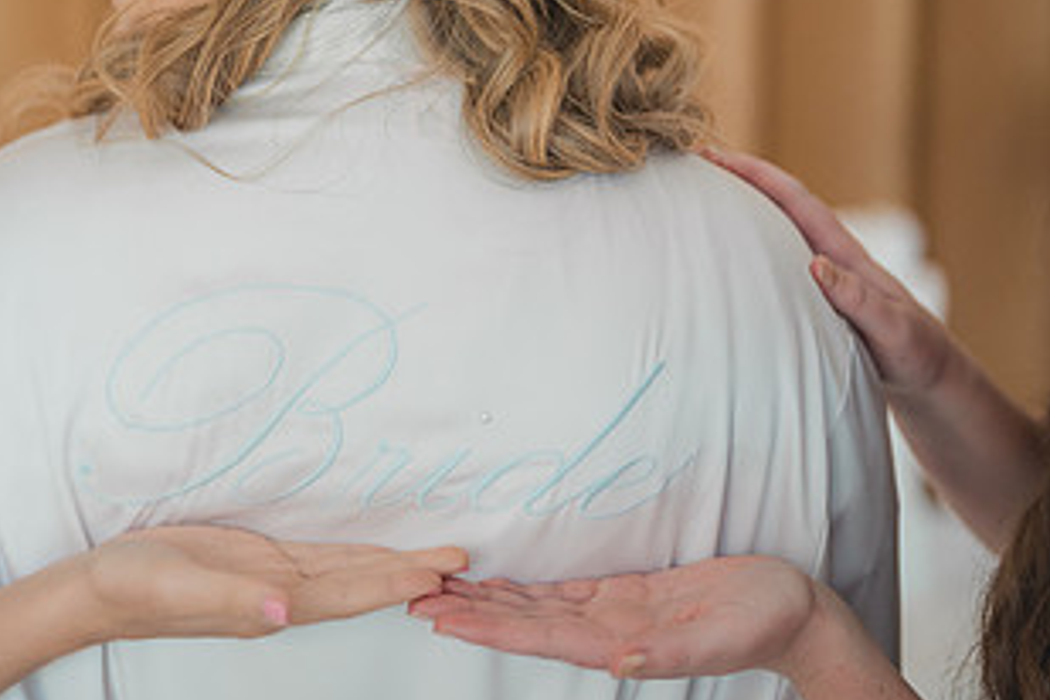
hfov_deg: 21.5
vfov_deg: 14.4
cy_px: 117
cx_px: 299
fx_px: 2741
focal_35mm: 94
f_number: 1.2
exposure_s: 1/400
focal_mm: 50
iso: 400
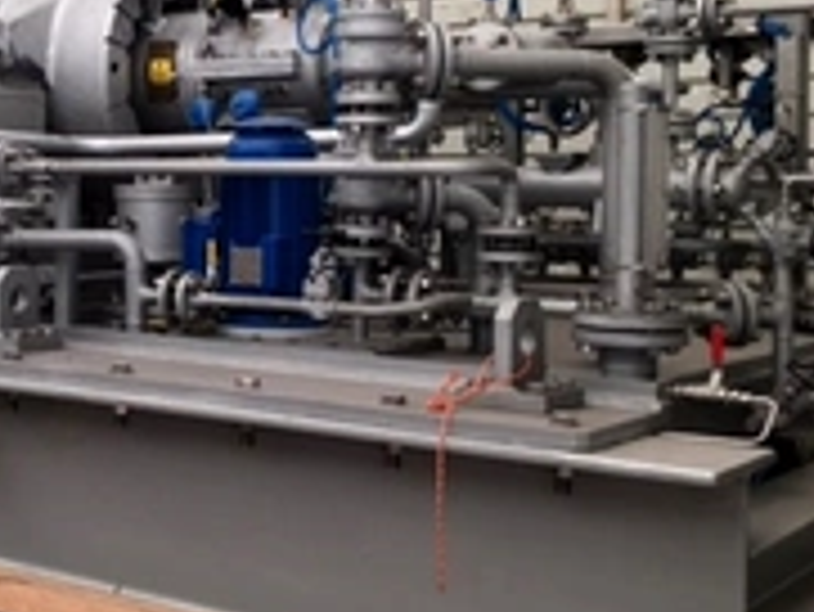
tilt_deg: +0.6
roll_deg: -1.2
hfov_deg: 27.9
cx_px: -58
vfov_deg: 22.8
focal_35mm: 64
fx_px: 1506
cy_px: 189
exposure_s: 1/50
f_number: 2.2
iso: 32
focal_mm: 4.15
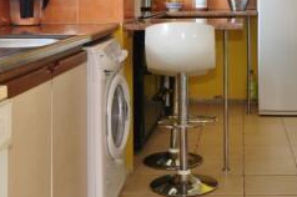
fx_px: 580
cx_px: 236
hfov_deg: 28.2
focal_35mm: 70
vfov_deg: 18.6
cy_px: -12
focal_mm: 17
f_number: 11
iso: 200
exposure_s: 1/1.6
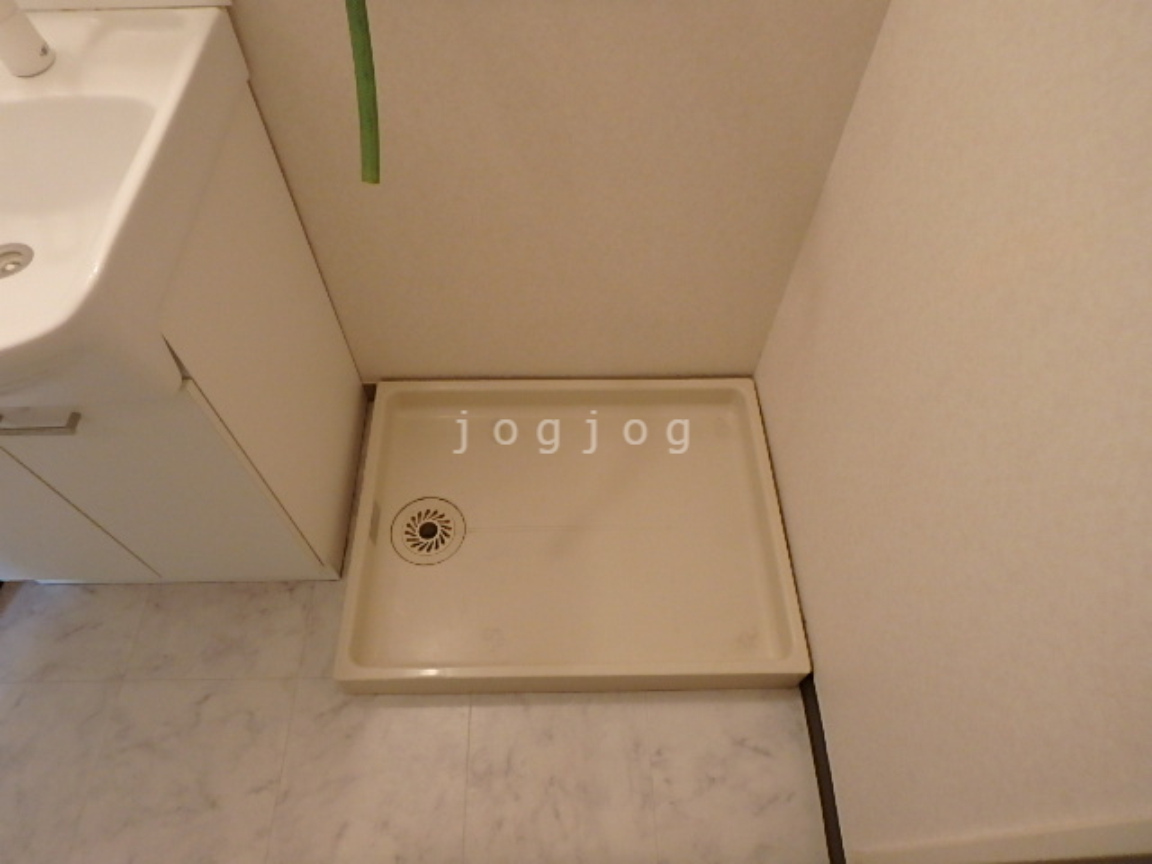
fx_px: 699
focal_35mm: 21
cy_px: 432
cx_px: 576
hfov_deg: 79.0
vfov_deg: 63.4
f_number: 3.5
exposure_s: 1/30
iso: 400
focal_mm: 3.7
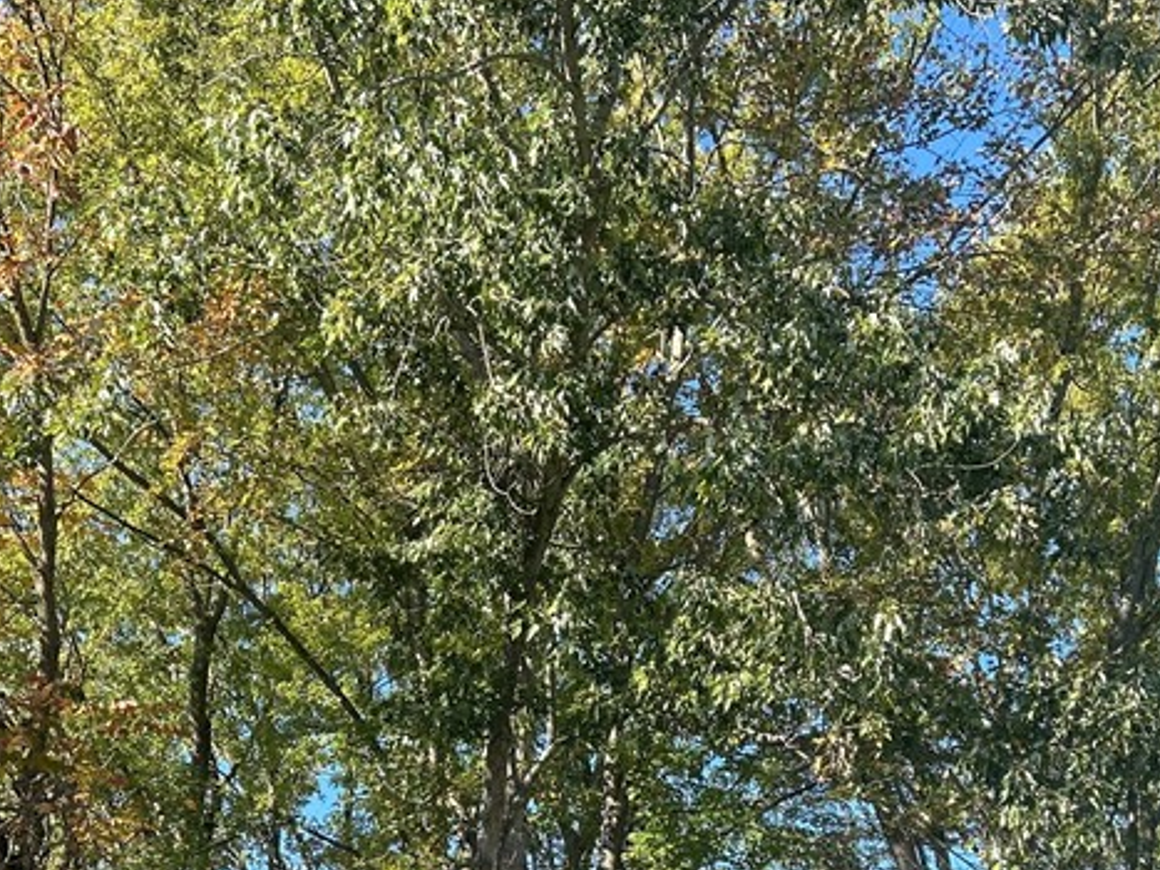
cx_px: 517
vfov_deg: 24.3
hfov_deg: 33.8
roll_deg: +0.6
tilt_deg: +9.8
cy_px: 897
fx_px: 1910
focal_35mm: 57
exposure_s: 1/1238
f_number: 1.5
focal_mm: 5.7
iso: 50
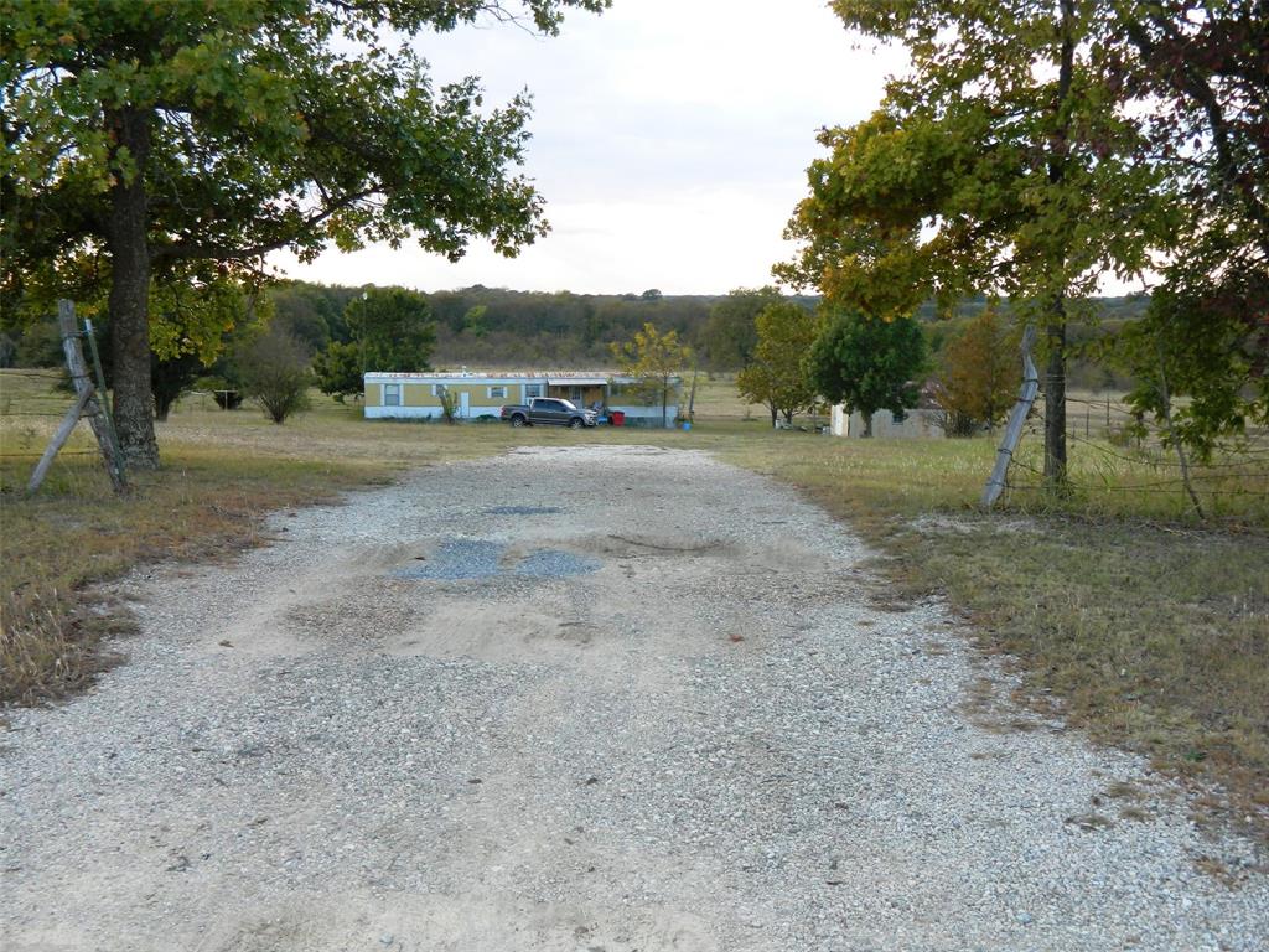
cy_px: 476
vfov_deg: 35.1
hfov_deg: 45.8
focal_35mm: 41
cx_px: 634
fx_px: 1503
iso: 110
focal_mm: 7.3
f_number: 3.5
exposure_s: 1/160
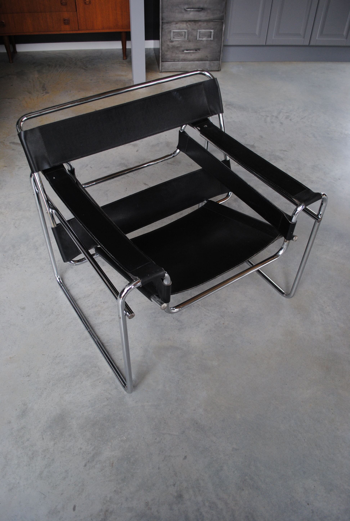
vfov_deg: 67.3
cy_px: 260
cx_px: 175
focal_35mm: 27
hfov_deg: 48.1
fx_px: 392
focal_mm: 18
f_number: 3.5
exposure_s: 1/30
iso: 280
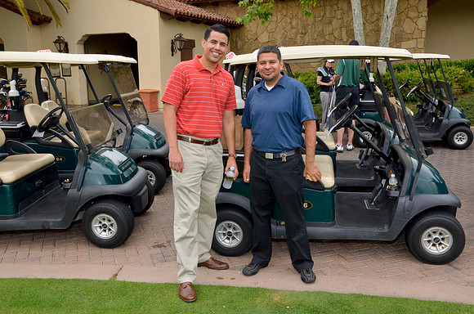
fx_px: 473
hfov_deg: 53.2
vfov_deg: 36.7
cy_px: 157
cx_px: 237
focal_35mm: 36
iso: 200
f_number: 11
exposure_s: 1/125
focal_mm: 24
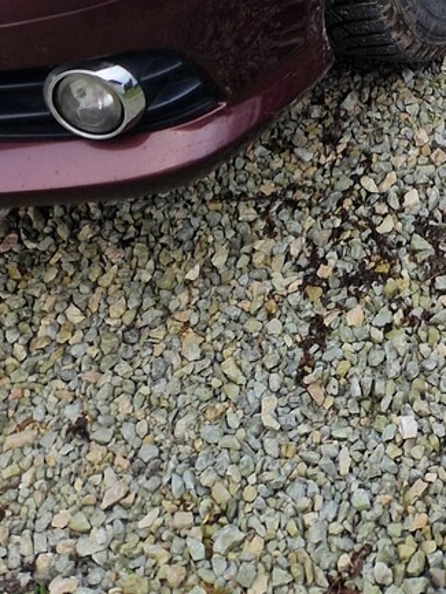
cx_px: 430
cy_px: -484
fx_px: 1459
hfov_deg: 17.0
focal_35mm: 85
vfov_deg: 18.1
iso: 50
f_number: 1.8
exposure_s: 1/180
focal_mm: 5.4
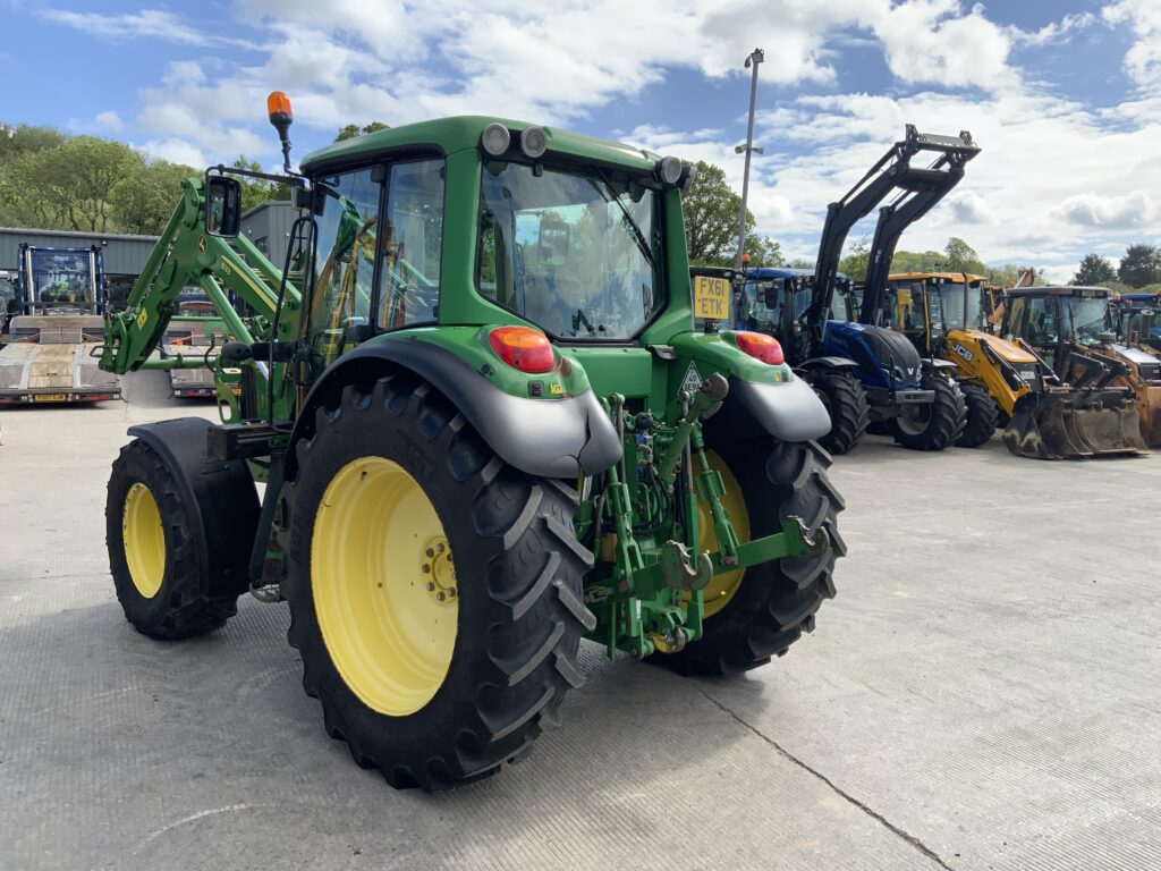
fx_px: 973
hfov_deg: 61.7
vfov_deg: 48.2
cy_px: 436
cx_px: 580
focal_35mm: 29
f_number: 1.8
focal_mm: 3
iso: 16
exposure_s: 1/1250
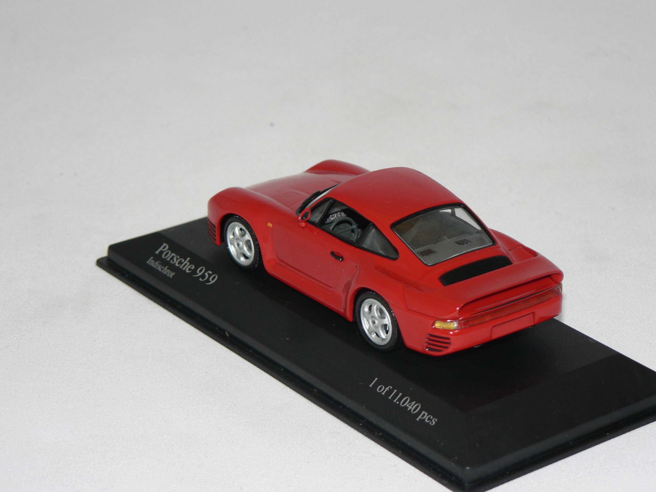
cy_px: 244
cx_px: 330
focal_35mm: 118
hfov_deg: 16.7
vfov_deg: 12.6
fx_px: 2236
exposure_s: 1/60
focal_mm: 19.5
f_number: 3.2
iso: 80
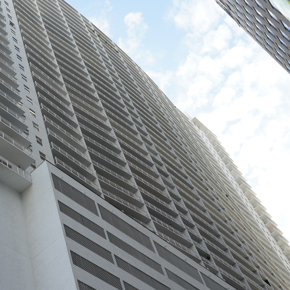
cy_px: 121
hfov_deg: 29.1
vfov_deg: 30.5
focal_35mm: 56
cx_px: 19
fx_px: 531
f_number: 14
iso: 400
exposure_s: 1/100
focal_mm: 30
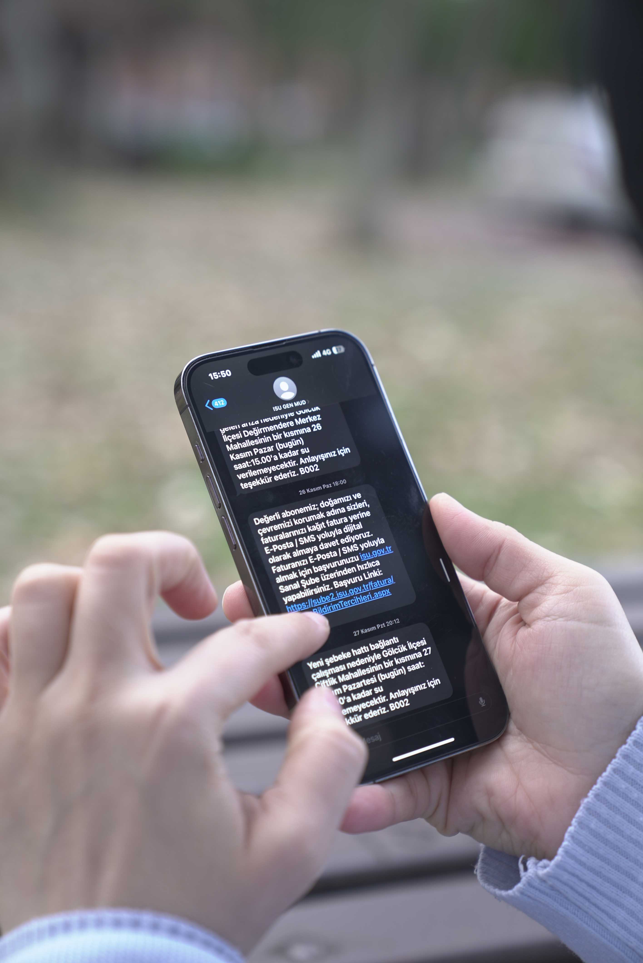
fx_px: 1873
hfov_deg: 19.5
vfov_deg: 28.8
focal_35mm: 70
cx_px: 322
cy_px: 482
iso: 125
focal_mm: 70
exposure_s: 1/60
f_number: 3.5
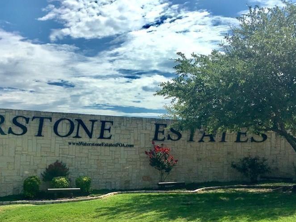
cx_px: 100
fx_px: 385
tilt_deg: +1.6
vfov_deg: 31.9
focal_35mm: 45
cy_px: 147
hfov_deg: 41.6
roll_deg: -0.7
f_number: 2.2
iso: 25
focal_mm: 4.15
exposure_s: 1/3663
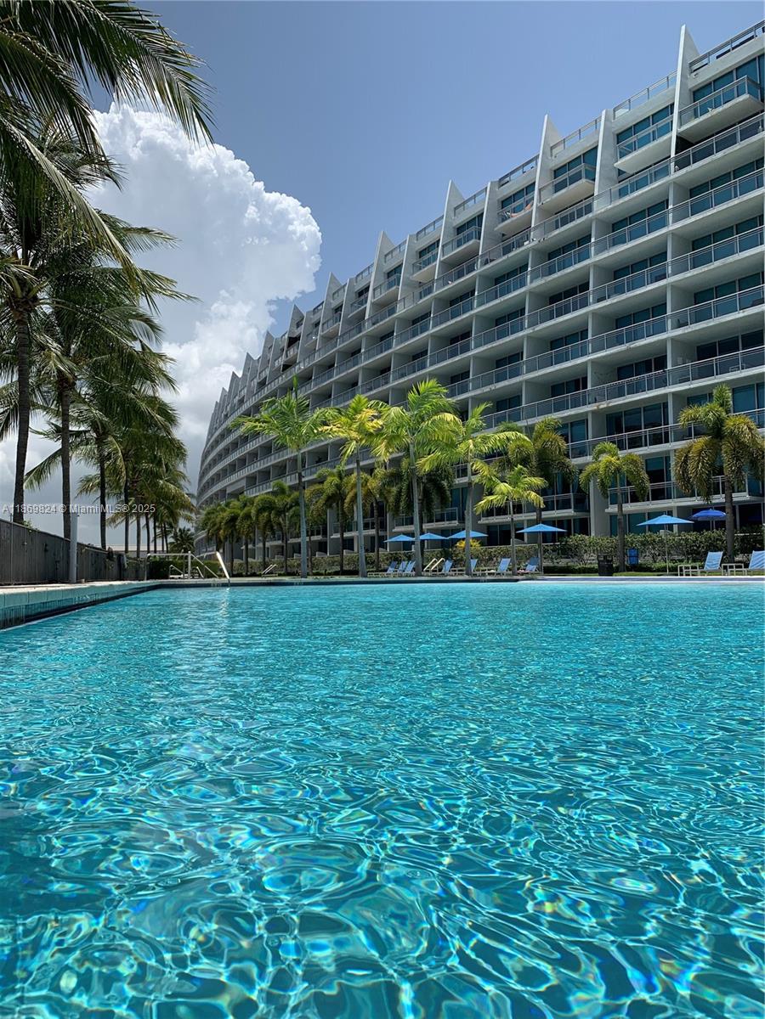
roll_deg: +0.4
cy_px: 510
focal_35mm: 26
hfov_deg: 53.1
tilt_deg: +5.2
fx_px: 766
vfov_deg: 67.3
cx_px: 382
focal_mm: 4.25
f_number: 1.8
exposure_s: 1/3650
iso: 25
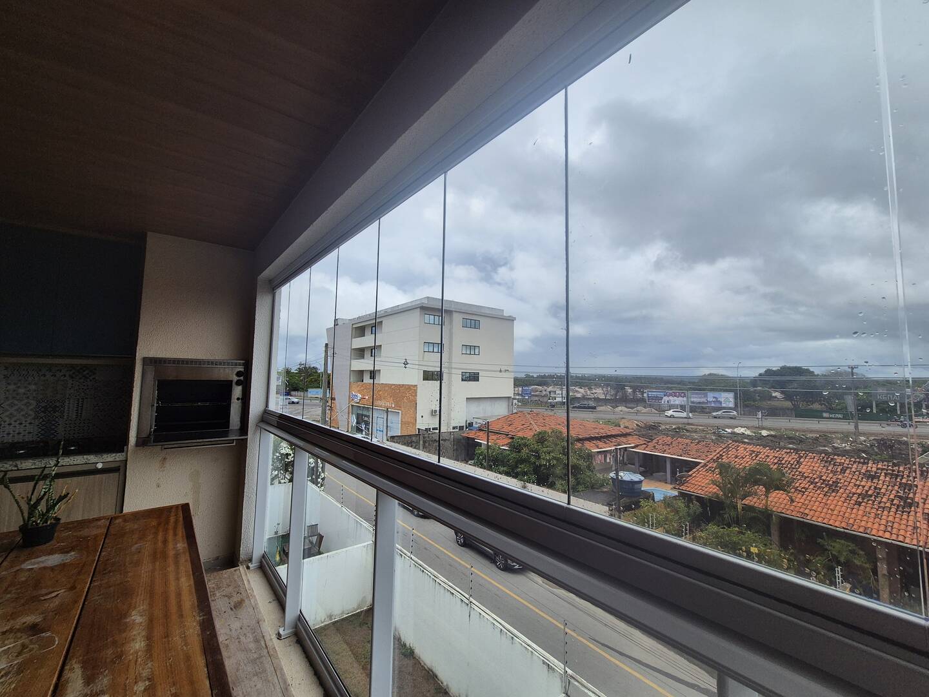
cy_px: 348
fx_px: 349
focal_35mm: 13
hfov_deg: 106.2
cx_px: 464
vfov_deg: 89.9
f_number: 2.2
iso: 50
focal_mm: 2.2
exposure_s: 1/3304
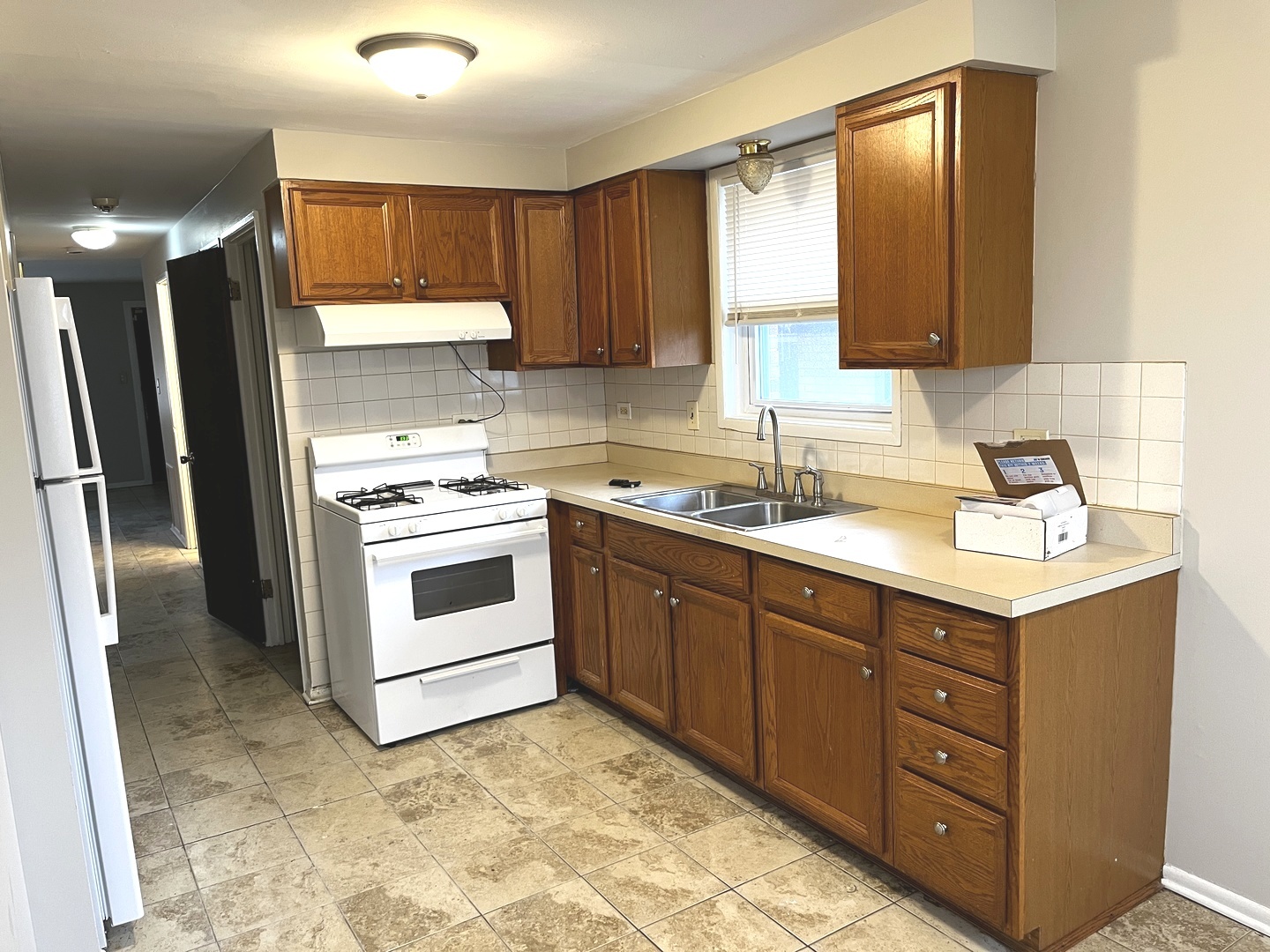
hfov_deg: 67.3
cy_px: 476
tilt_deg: -8.4
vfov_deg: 53.1
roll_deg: +2.2
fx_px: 954
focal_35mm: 26
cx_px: 635
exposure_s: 1/60
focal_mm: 5.1
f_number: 1.6
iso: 125
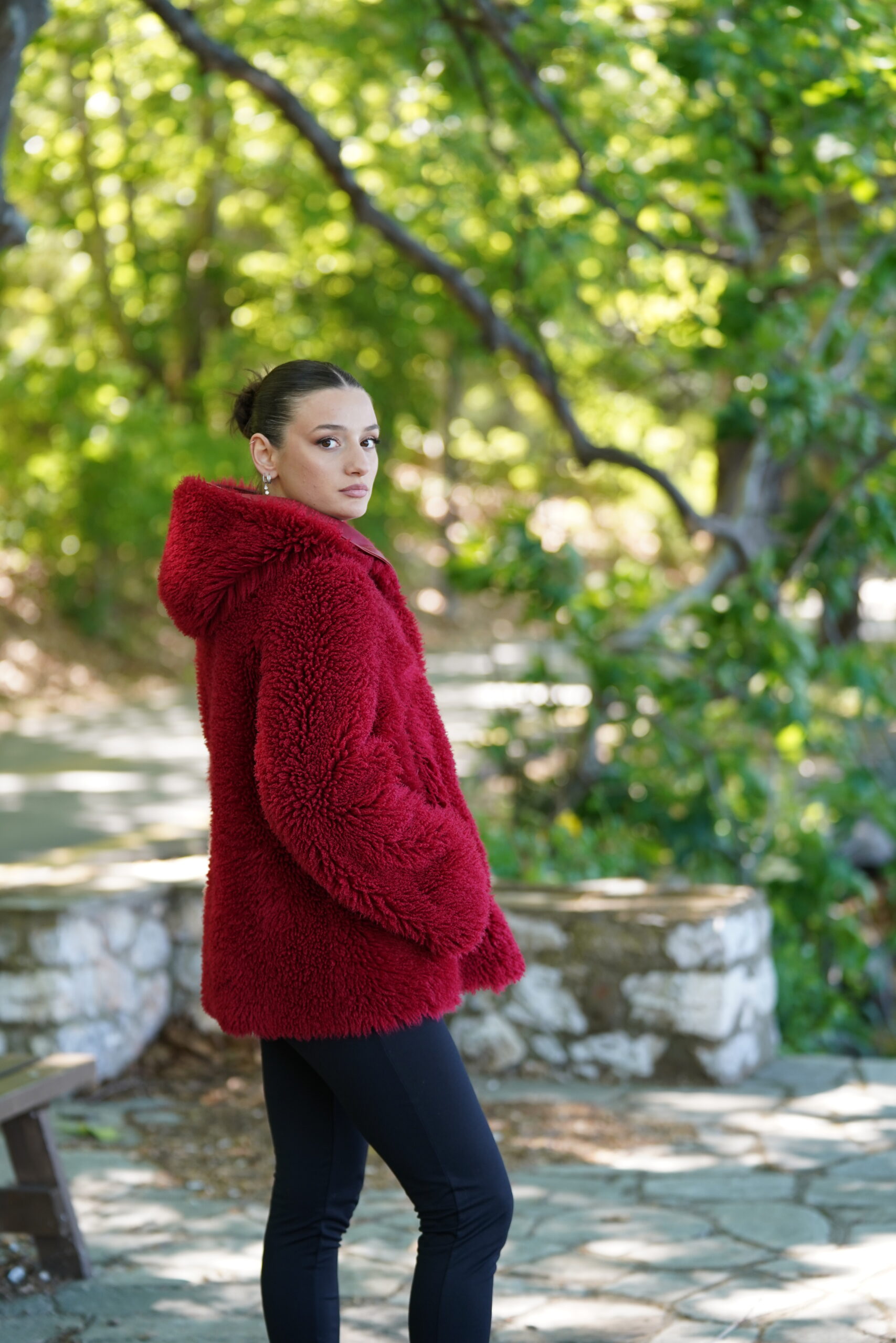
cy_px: 672
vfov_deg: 23.6
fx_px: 3210
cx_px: 448
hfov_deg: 15.9
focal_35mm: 86
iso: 500
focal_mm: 86
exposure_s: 1/320
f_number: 2.8
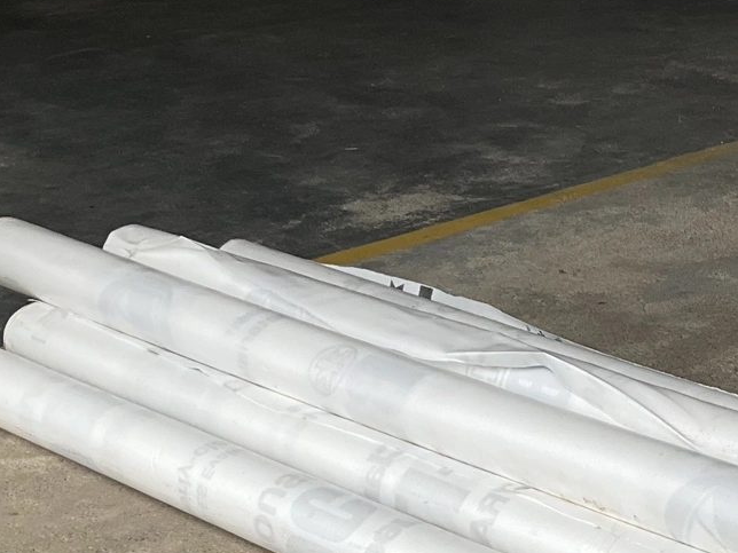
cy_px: 658
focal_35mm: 90
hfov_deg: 20.2
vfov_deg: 15.8
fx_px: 1919
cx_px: 922
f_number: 1.8
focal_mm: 3
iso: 25
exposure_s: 1/338
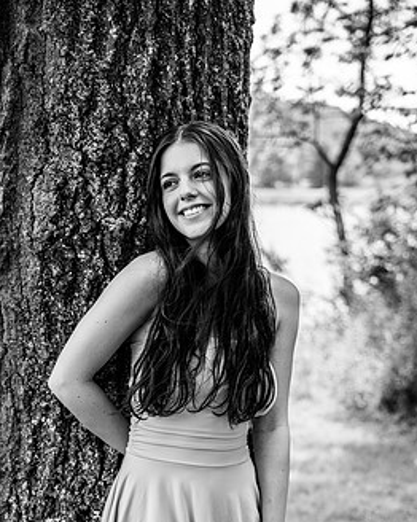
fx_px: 896
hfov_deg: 26.2
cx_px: 183
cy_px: 356
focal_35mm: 58
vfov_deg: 32.2
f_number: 2.8
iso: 125
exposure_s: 1/250
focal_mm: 45
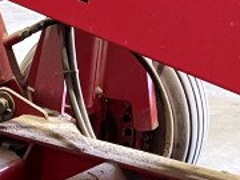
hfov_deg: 12.8
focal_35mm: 148
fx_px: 1026
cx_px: -91
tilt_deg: -30.4
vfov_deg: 8.9
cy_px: 460
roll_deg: +2.7
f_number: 1.6
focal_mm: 5.1
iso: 250
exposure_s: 1/60
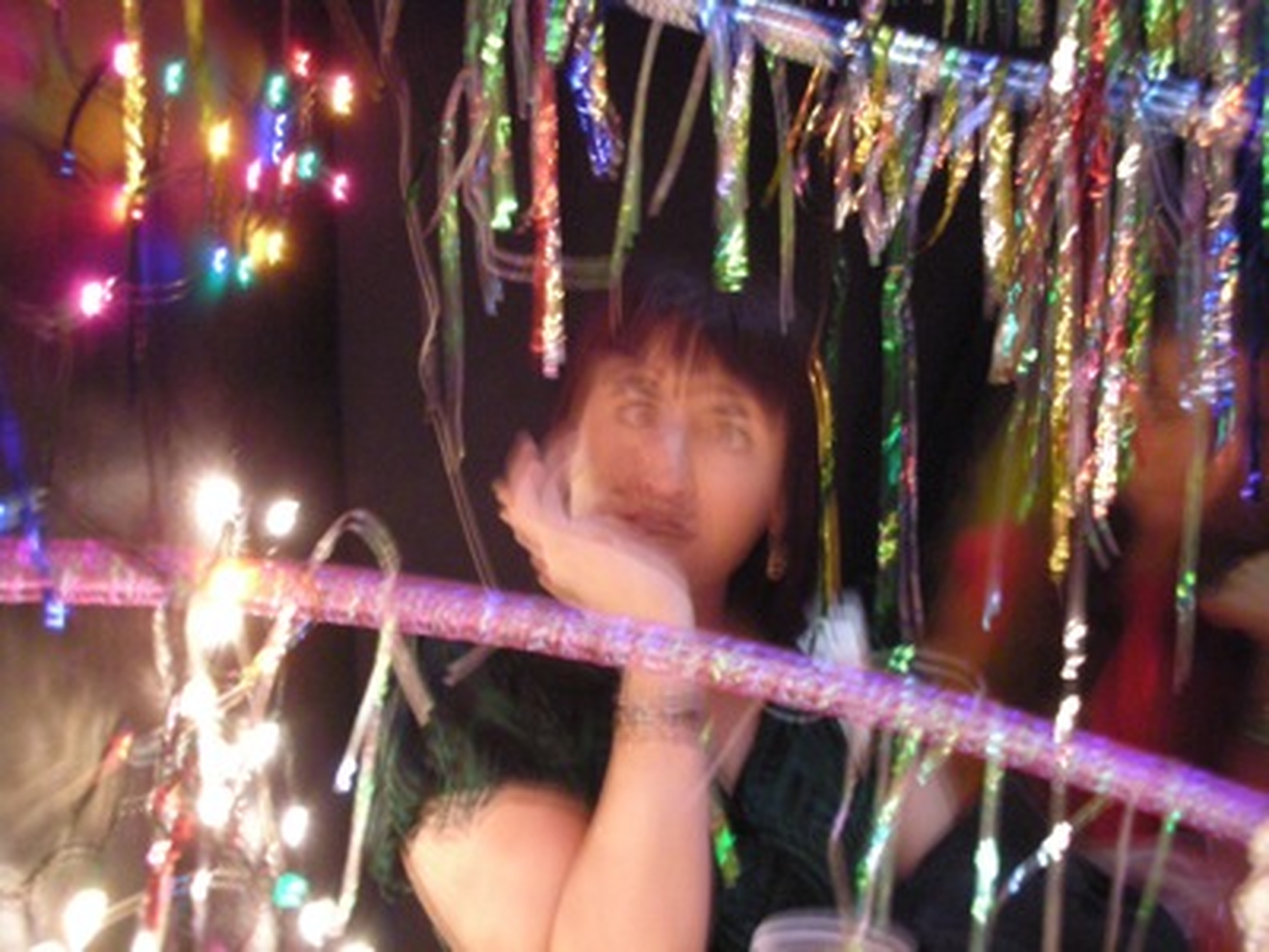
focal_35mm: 35
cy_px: 476
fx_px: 1283
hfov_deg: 52.6
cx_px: 634
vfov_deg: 40.7
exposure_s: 1/1.1
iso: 400
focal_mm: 5.8
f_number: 2.8
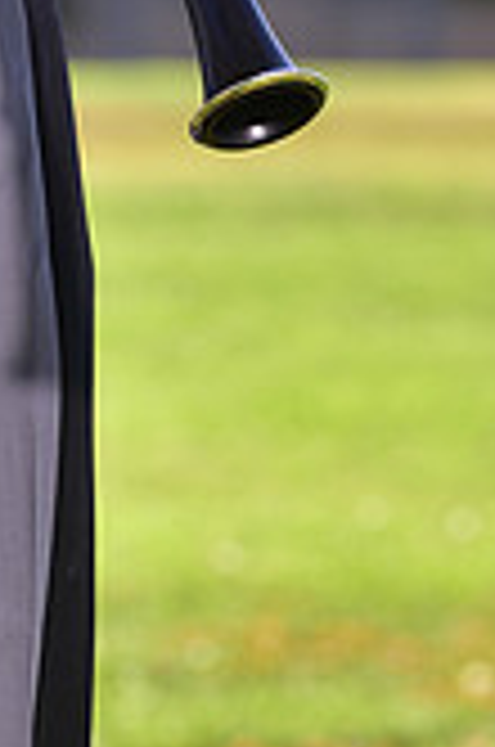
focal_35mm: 578
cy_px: -504
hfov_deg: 2.4
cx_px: -182
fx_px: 11970
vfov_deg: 3.6
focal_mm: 165
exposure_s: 1/200
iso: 100
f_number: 5.6
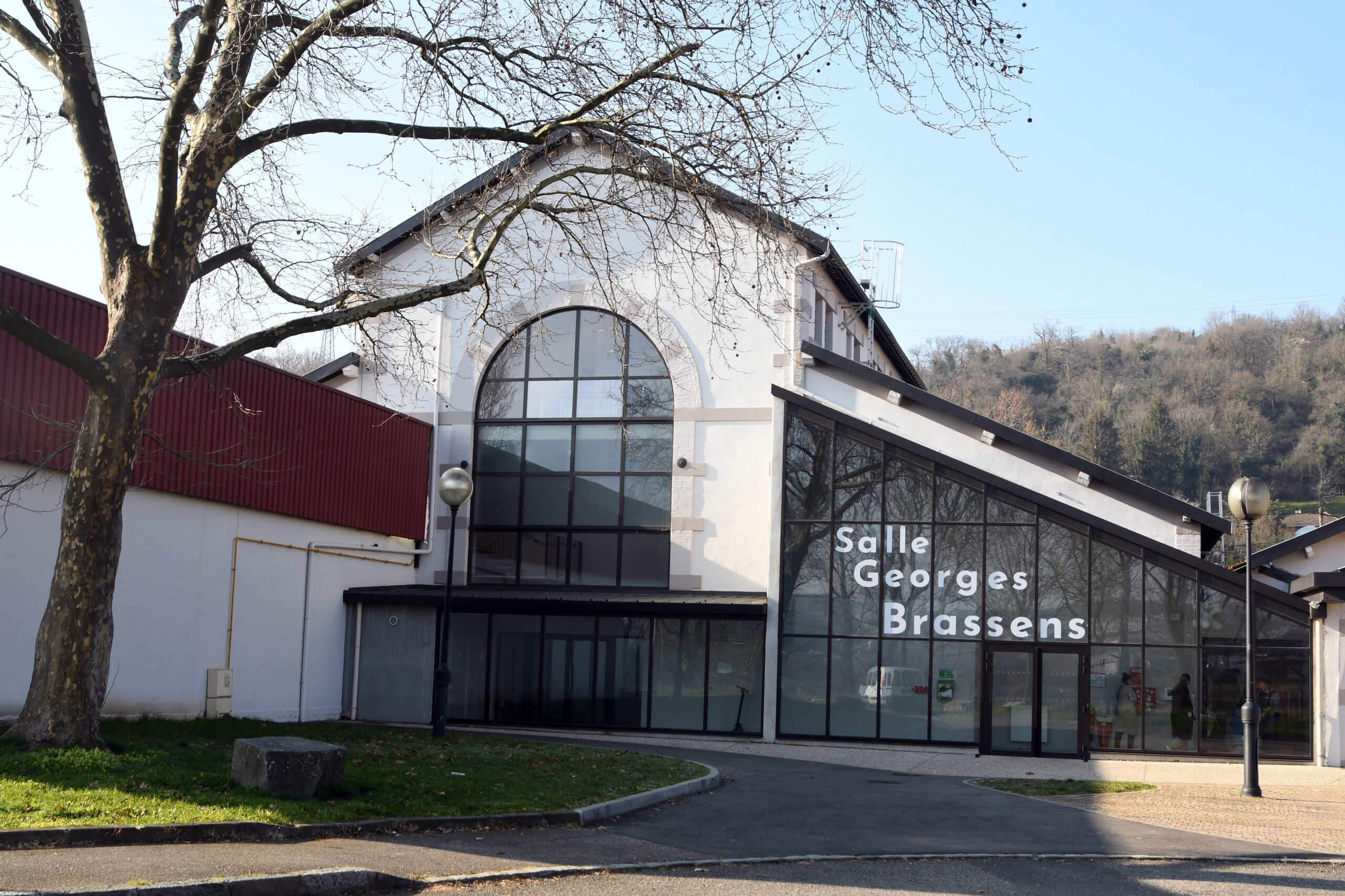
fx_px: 1569
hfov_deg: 46.4
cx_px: 672
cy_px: 448
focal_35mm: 42
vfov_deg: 31.9
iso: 250
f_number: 8
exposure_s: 1/200
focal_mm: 28
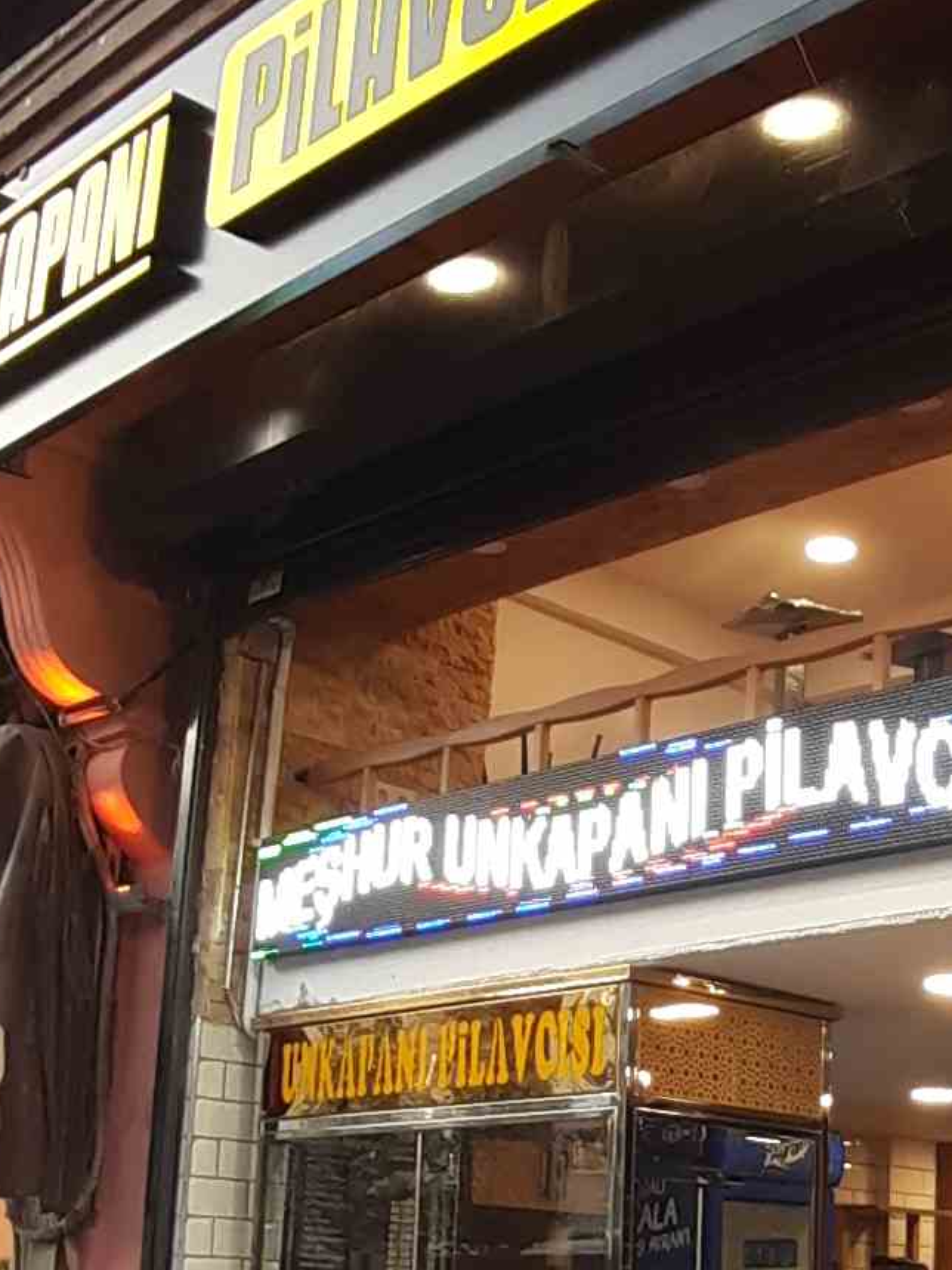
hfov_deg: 25.9
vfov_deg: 34.6
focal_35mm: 54
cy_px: 999
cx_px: 908
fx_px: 1981
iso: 50
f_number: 2.2
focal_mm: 2.2
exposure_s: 1/40
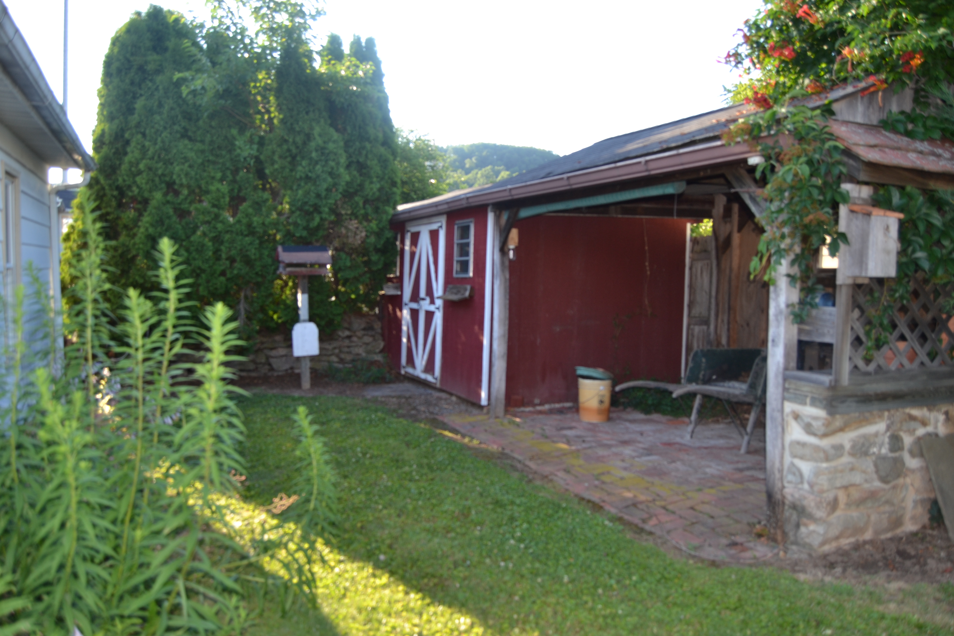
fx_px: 715
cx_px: 477
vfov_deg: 47.9
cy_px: 318
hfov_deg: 67.4
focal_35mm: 27
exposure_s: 1/125
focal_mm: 18
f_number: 4
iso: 110
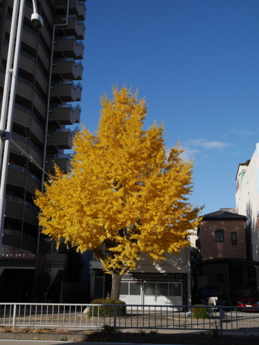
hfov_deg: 32.9
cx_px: 130
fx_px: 438
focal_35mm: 44
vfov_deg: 42.9
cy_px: 172
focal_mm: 22
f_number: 9
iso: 200
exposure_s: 1/400
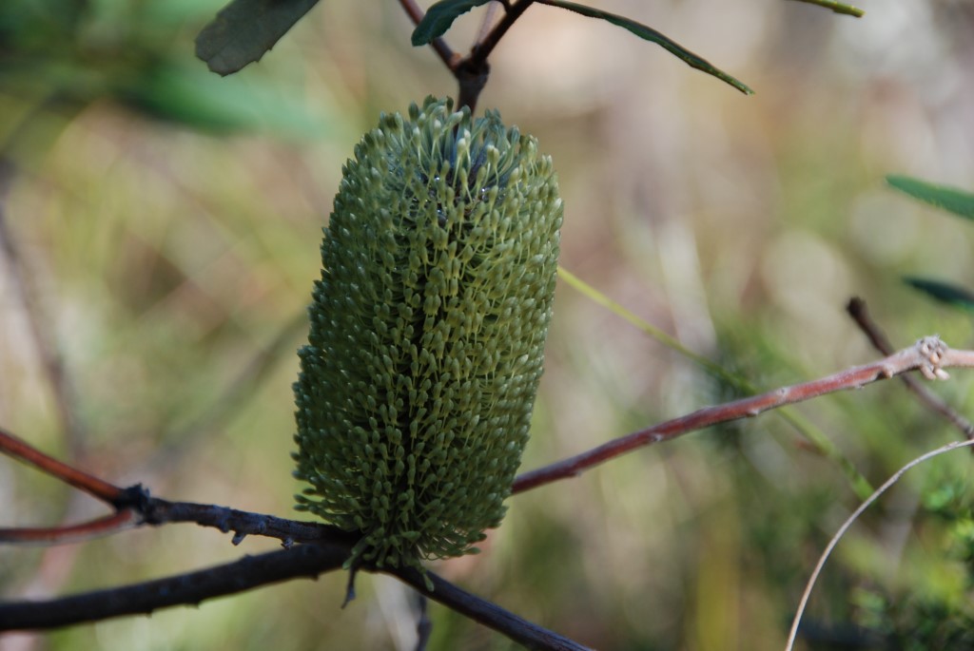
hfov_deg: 6.9
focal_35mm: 300
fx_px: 8125
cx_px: 487
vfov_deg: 4.6
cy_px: 326
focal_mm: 200
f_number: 7.1
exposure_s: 1/160
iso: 200
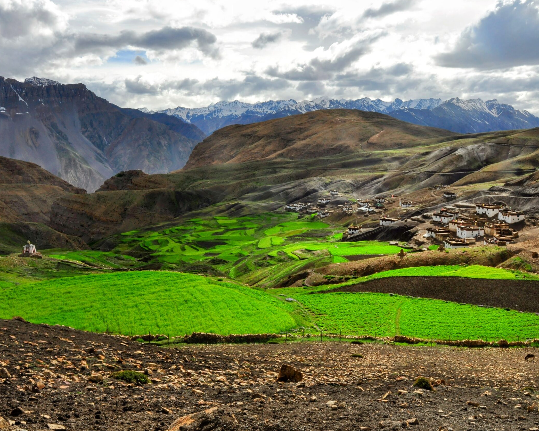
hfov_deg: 57.2
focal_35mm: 31
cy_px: 212
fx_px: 495
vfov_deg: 47.1
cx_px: 278
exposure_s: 1/125
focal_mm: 18
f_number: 16
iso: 125
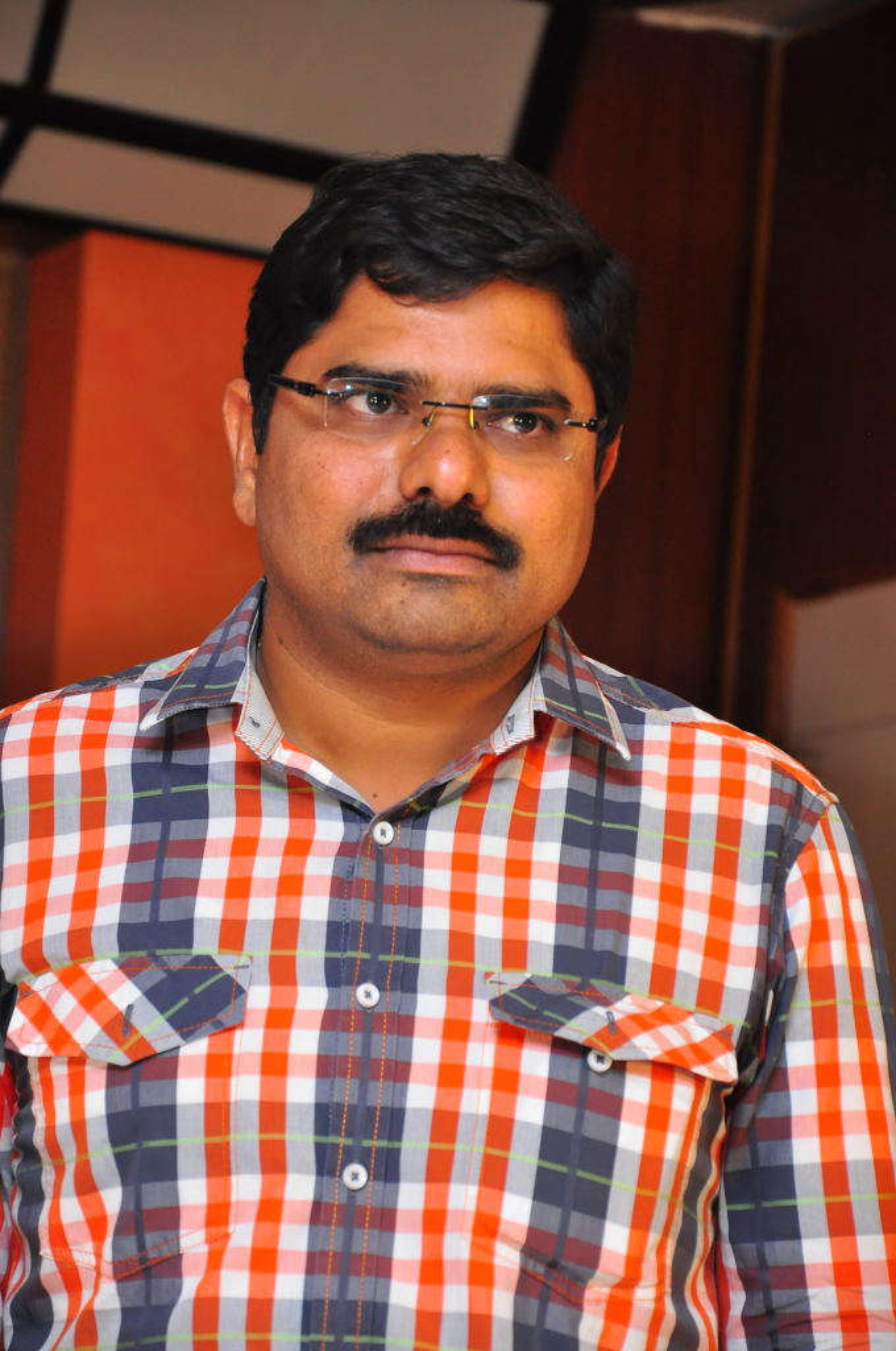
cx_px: 448
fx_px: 5896
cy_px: 676
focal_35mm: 158
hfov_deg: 8.7
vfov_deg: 13.1
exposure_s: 1/160
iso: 800
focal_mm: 105
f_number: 5.6
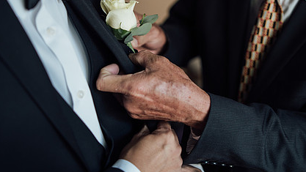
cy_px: 32
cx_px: 175
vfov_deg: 23.2
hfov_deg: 40.5
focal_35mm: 51
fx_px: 414
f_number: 1.4
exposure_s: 1/400
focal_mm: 35
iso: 400
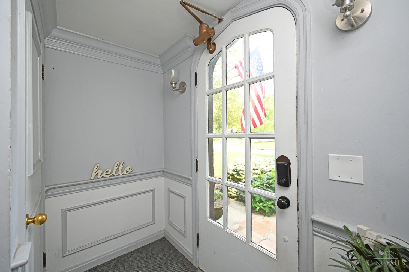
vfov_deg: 77.3
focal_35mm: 15
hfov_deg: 100.4
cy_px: 136
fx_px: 170
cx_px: 204
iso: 200
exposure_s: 1/80
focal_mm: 15
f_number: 4.5
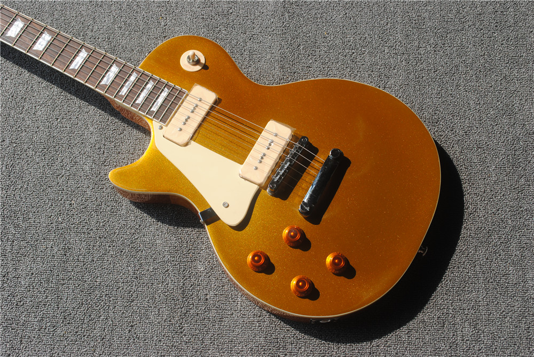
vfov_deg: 26.5
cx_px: 267
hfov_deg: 38.8
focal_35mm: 51
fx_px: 757
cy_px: 178
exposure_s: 1/250
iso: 100
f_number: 8
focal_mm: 34
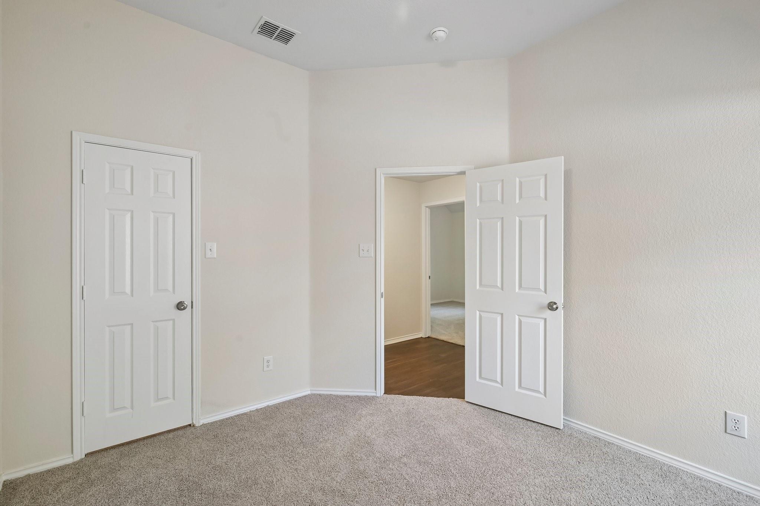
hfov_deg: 98.5
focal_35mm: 16
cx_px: 380
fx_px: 327
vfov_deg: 75.5
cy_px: 253
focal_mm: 15.5
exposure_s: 1/15
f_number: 8
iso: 400
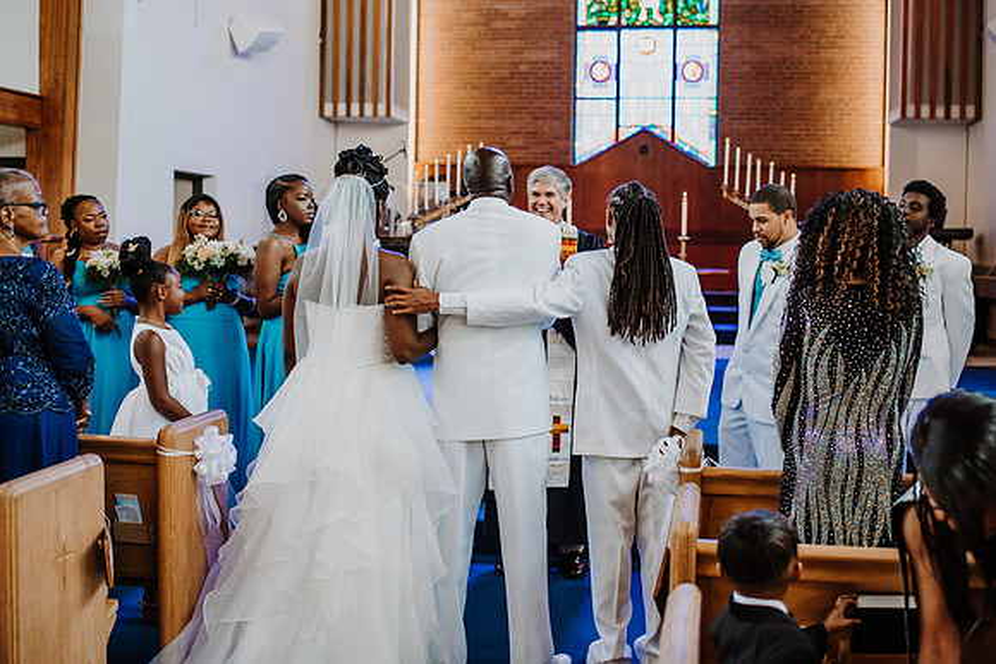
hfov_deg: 48.3
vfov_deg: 33.3
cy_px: 284
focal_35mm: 40
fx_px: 1110
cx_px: 545
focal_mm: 35
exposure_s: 1/640
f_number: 2.2
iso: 1400
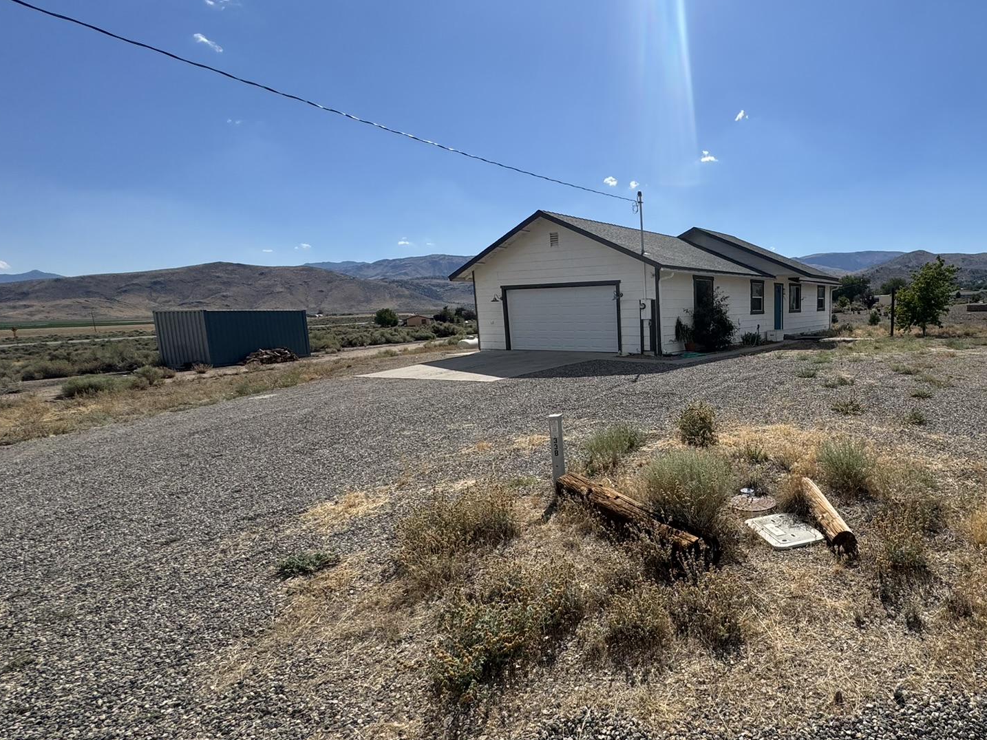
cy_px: 397
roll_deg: +1.0
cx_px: 695
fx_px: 570
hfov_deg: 77.7
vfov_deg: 65.9
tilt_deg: -8.3
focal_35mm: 20
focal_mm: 2.22
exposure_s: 1/2985
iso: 50
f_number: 2.2
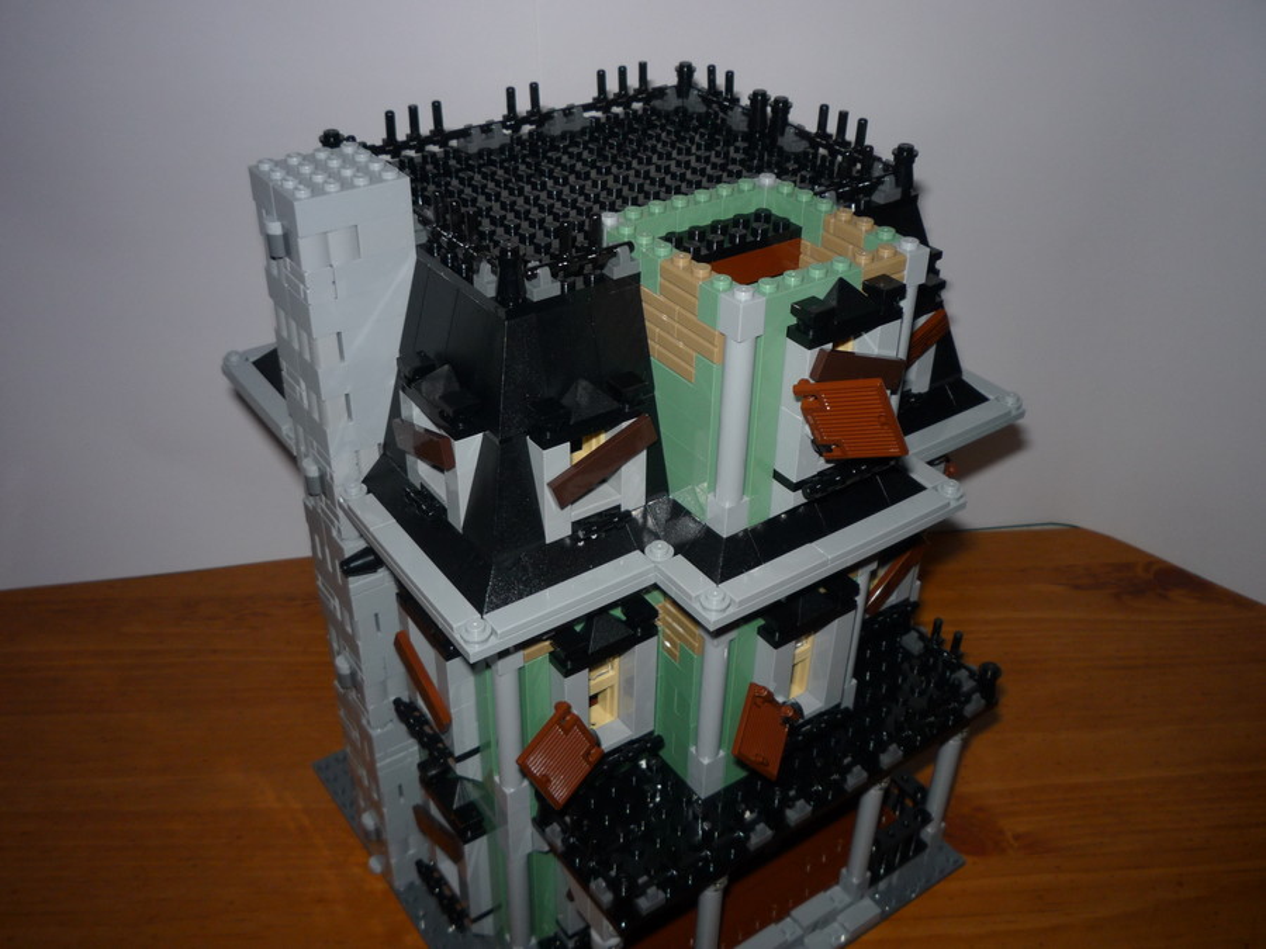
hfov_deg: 56.8
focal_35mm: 32
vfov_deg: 44.2
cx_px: 633
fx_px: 1170
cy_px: 474
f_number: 4
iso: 100
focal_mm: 5.2
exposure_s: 1/30
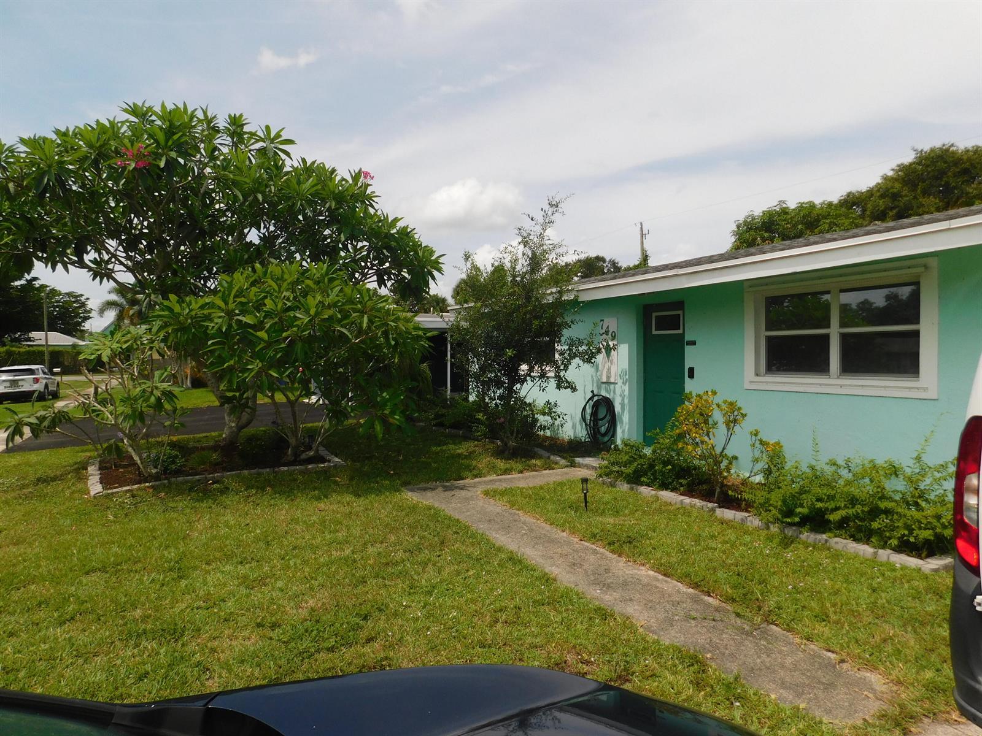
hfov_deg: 73.9
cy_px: 368
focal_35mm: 23
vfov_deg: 58.9
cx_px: 491
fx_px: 652
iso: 125
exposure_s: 1/640
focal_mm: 4
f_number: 6
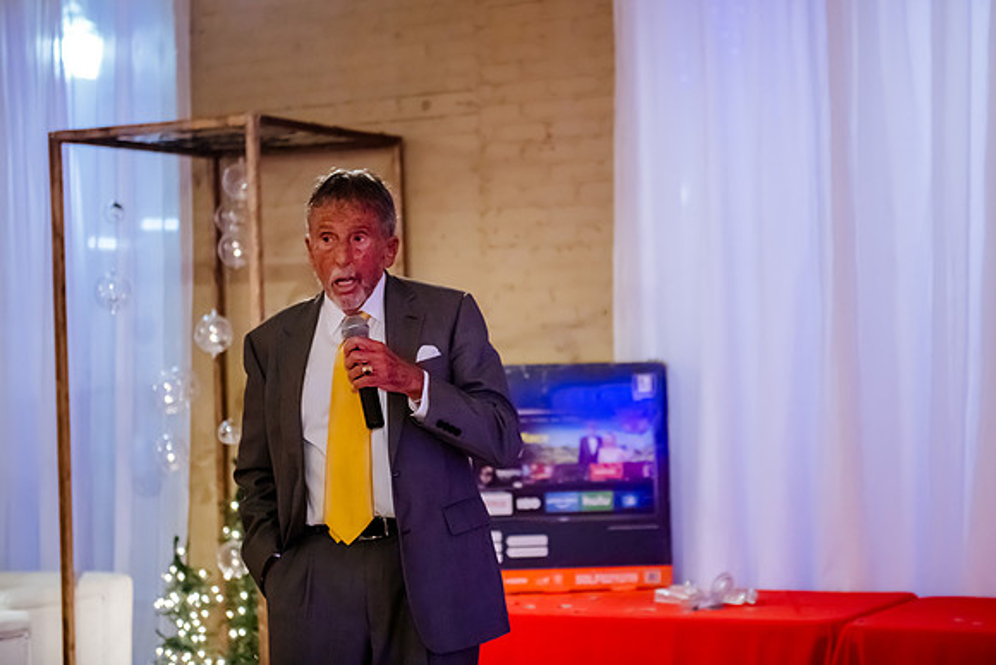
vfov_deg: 17.4
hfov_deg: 25.9
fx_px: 2168
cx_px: 526
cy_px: 299
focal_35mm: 78
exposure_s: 1/125
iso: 5000
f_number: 2.8
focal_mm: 70
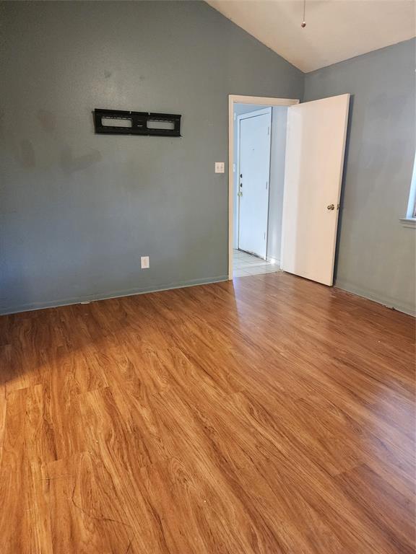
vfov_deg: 73.9
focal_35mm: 23
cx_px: 208
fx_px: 369
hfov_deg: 58.9
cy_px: 277
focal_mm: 6.4
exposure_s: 1/60
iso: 640
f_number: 1.8
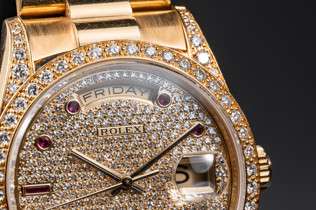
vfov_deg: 7.2
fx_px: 1667
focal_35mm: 190
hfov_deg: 10.8
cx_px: 125
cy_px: 177
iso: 64
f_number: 22
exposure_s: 1/100
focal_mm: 105
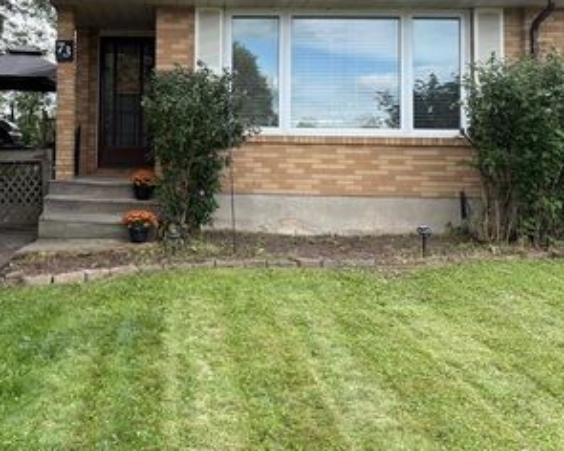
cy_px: 106
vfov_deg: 34.1
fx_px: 718
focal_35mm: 43
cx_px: 163
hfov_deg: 42.0
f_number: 1.6
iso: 64
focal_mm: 5.96
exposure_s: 1/1135
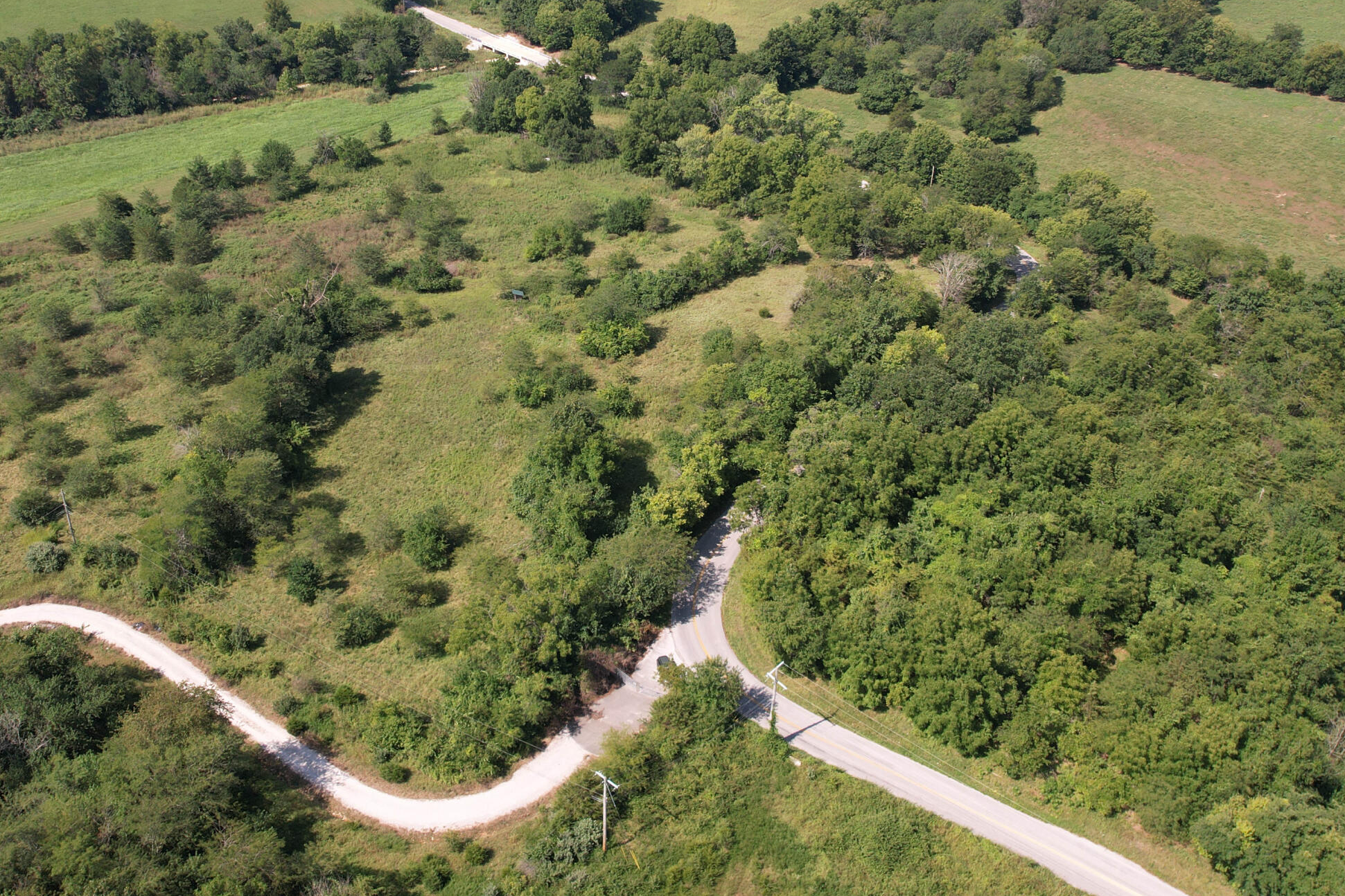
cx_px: 579
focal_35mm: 34
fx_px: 1270
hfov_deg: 55.6
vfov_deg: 38.7
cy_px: 344
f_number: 2.8
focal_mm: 8.38
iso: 100
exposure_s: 1/320
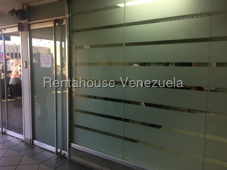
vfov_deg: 46.8
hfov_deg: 60.0
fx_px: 197
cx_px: 114
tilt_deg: -4.4
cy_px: 82
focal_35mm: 30
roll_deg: -1.2
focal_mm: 4.15
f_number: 2.2
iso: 40
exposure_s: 1/40
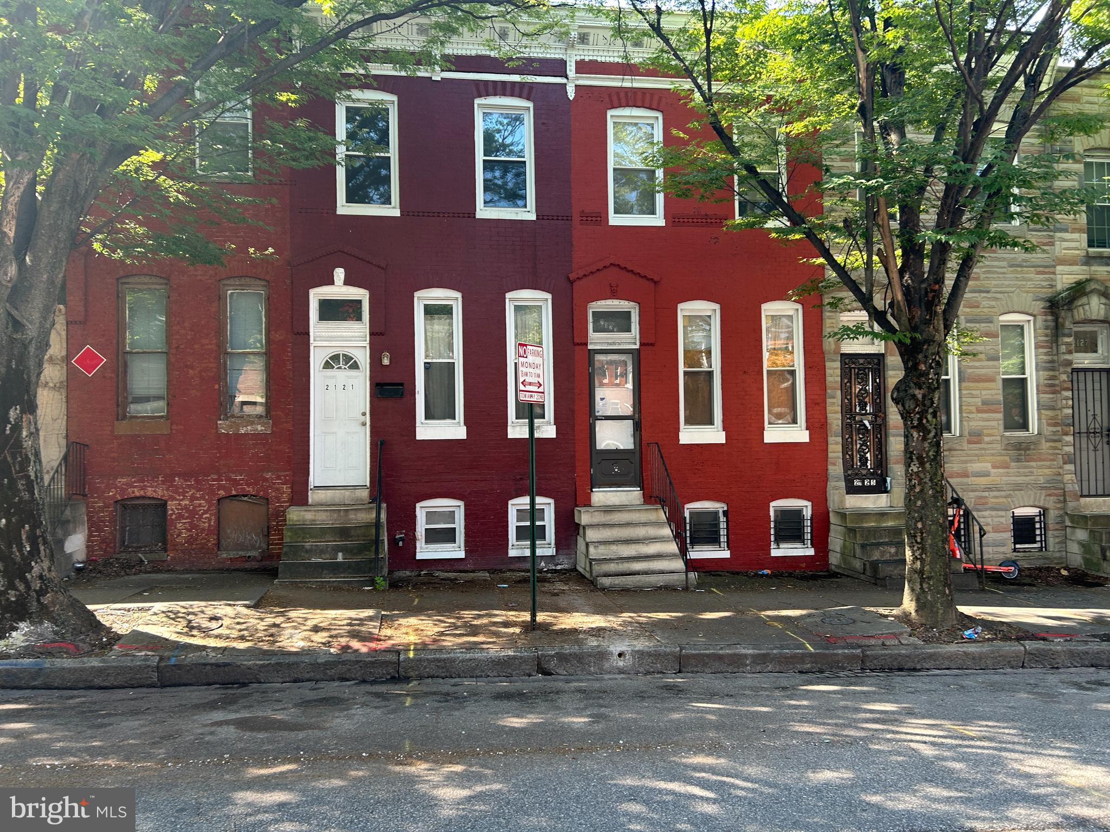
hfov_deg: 67.3
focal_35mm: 26
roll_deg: +3.2
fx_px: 834
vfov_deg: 53.1
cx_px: 555
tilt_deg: +1.6
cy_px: 416
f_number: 1.5
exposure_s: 1/130
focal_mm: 5.7
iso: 32
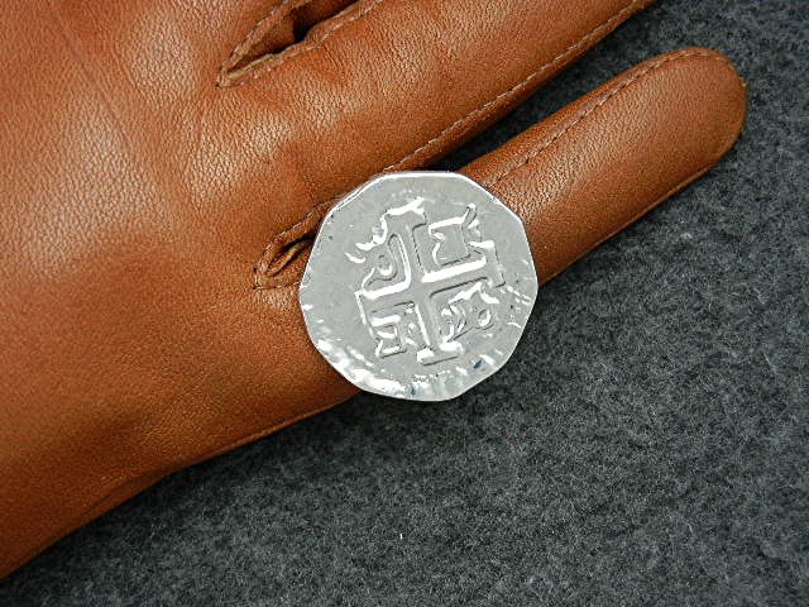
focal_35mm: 89
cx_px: 404
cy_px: 304
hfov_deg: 22.0
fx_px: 2080
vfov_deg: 16.6
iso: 200
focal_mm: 16
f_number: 4.4
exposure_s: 1/7
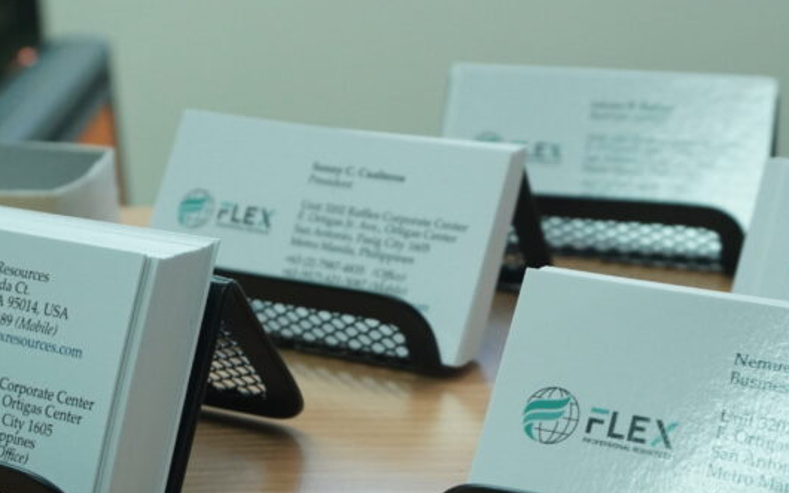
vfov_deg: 18.9
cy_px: 398
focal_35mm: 68
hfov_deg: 30.2
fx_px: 1462
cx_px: 448
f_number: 5.6
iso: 1600
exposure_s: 1/60
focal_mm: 23
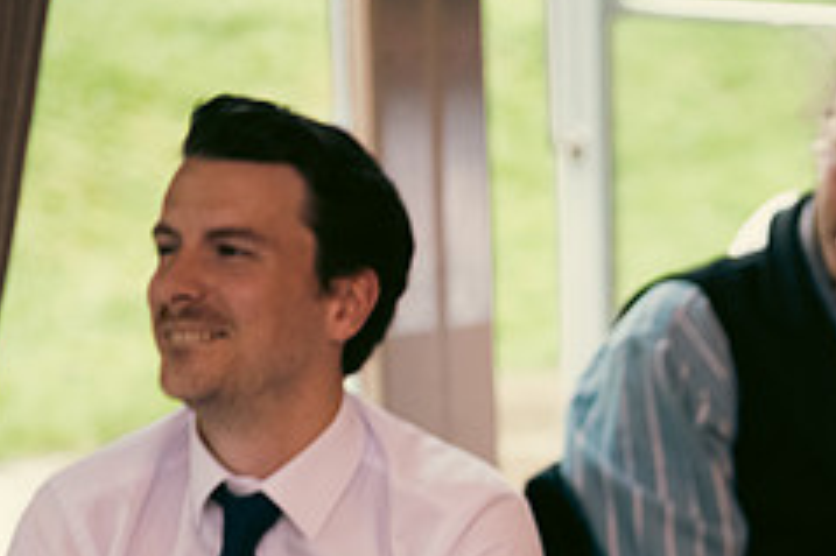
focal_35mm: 170
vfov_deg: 8.0
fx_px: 3945
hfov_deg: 11.8
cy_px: 652
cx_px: 997
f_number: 3.5
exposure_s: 1/160
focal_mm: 70
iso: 1000
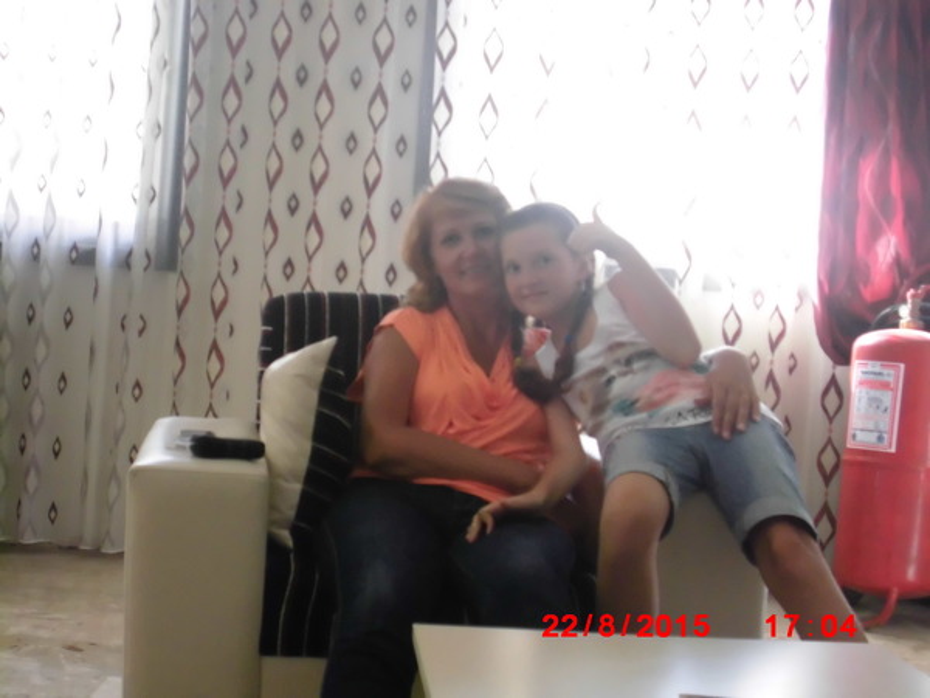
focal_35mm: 57
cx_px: 465
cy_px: 349
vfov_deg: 25.7
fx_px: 1531
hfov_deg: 33.8
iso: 400
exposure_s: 1/25
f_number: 4.9
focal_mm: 10.3
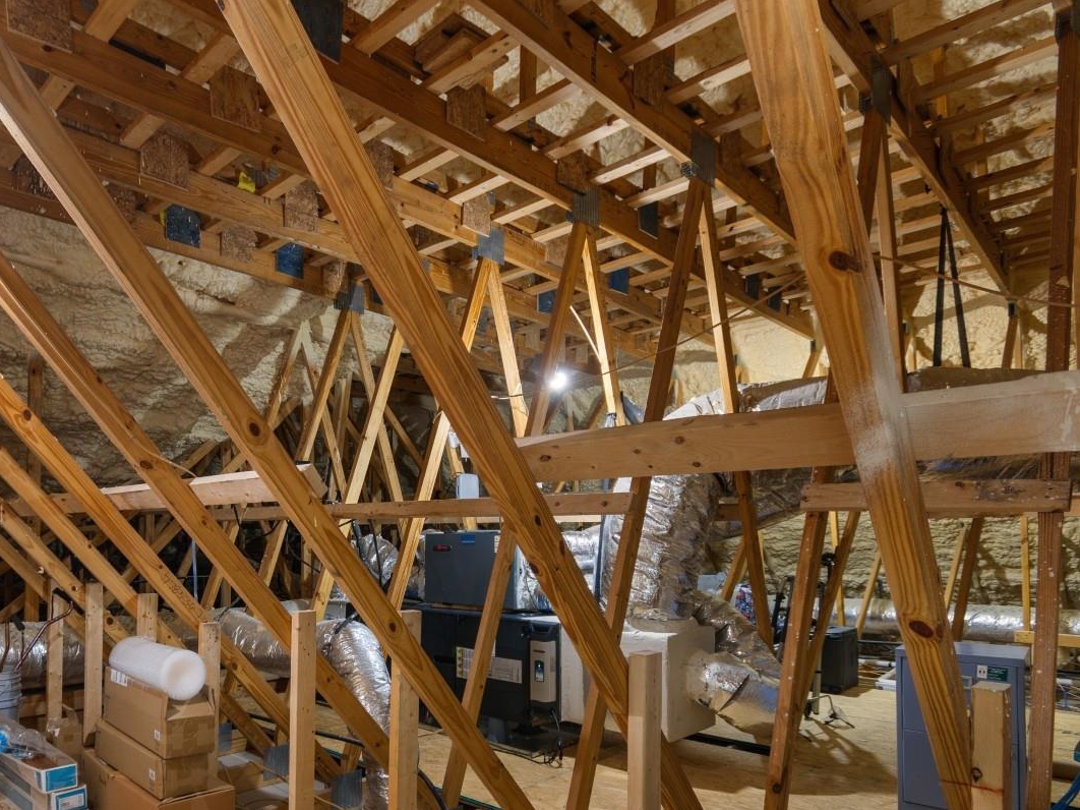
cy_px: 532
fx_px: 686
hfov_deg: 72.5
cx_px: 306
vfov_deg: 59.8
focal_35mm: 22
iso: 100
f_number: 4.5
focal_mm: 10
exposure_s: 1.6
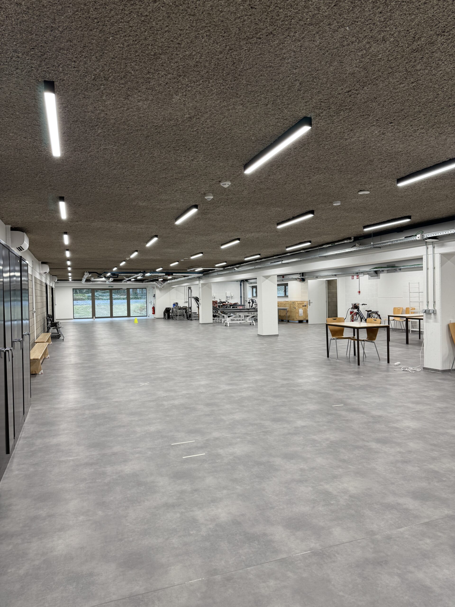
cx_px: 228
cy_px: 304
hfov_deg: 56.8
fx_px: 421
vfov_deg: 71.6
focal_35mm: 24
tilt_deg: -0.9
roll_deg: +0.7
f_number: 1.78
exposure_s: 1/100
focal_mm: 6.76
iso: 100
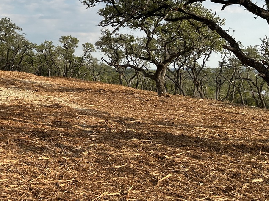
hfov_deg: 31.3
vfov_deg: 24.2
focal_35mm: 59
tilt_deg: +3.9
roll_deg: +0.4
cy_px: 26
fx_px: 458
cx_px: 31
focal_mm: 5.7
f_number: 1.5
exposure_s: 1/2841
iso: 50
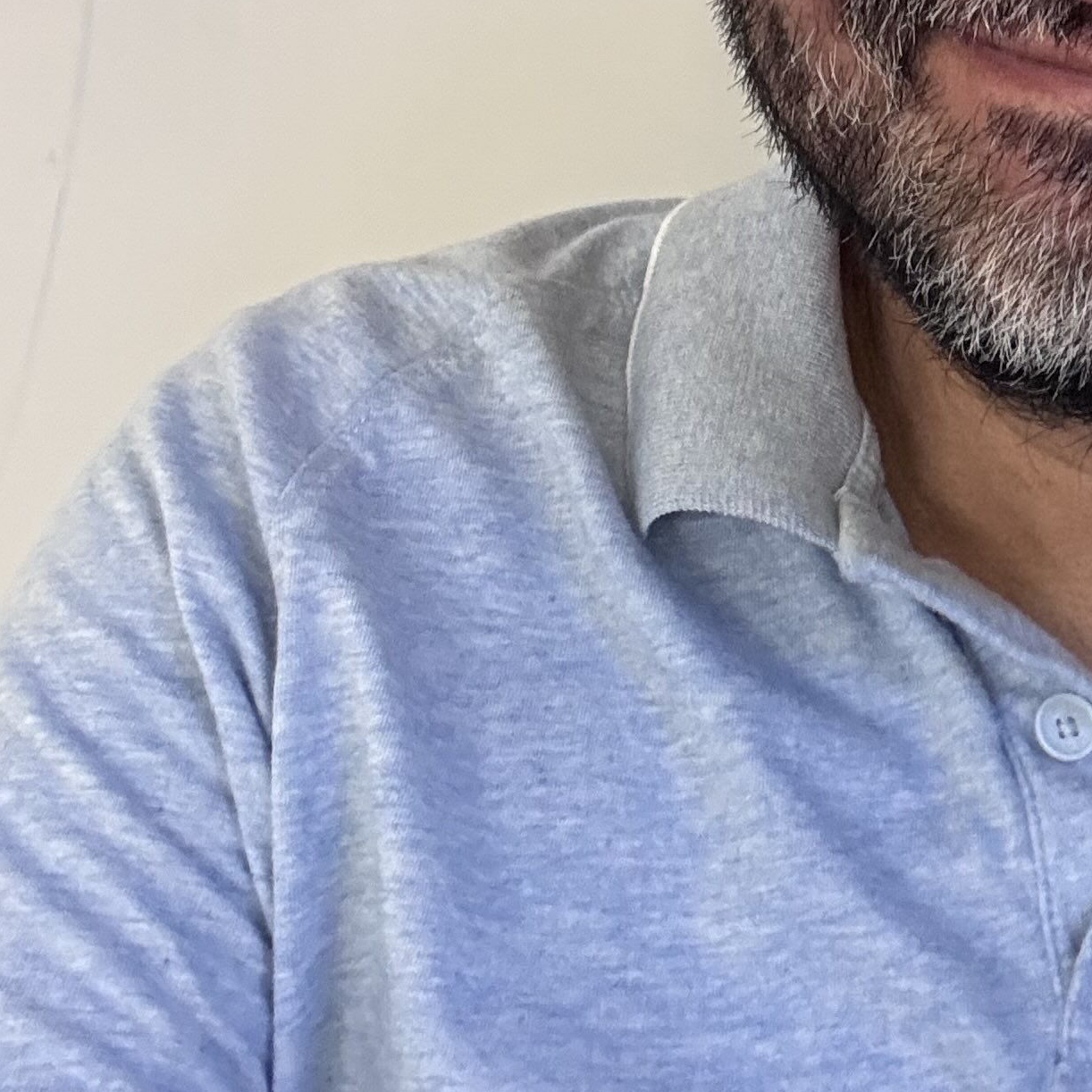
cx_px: 1019
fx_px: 2391
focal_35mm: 67
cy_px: 25
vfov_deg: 24.6
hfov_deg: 24.8
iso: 320
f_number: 1.9
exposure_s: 1/31
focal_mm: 2.69
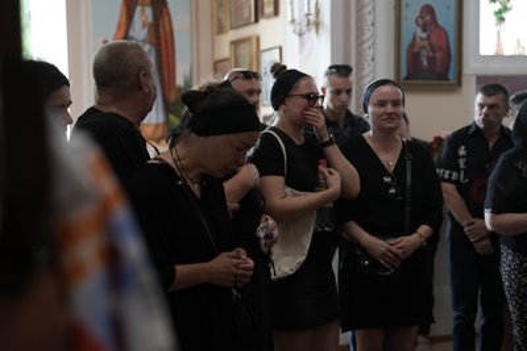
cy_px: 176
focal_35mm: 66
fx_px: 966
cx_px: 264
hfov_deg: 30.5
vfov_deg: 20.6
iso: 1000
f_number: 2.8
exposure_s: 1/50
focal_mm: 66
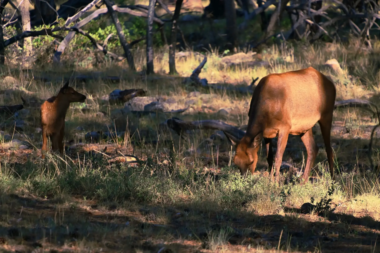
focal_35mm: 450
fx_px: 4750
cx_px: 190
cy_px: 126
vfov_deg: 3.1
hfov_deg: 4.6
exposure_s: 1/500
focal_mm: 300
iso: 400
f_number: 6.3
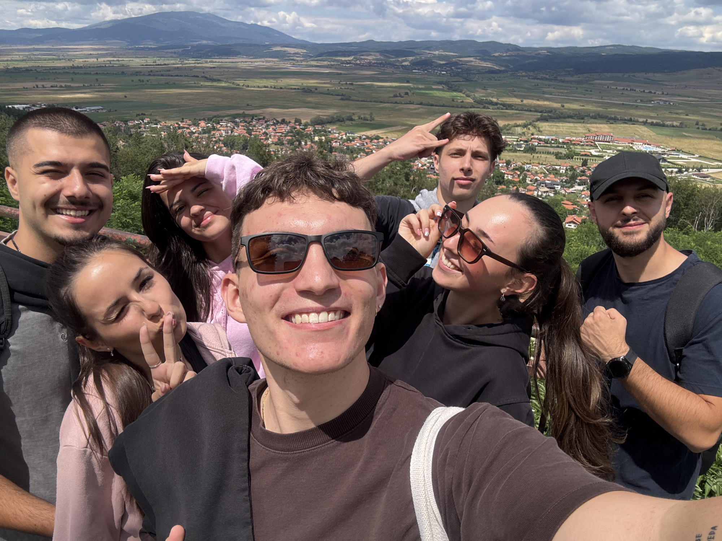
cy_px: 270
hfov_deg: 73.9
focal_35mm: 23
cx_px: 361
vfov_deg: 58.9
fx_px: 480
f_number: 1.9
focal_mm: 2.69
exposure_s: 1/1795
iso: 25
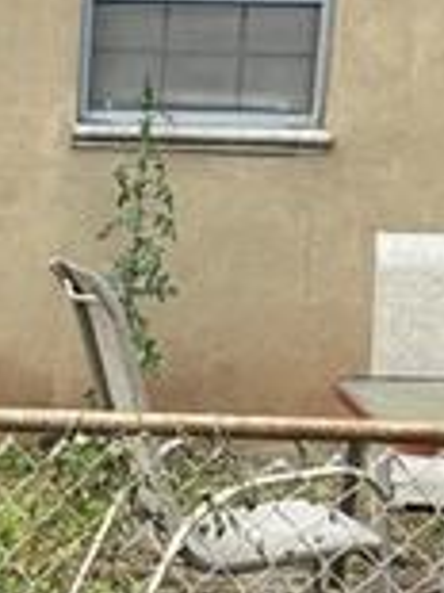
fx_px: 2038
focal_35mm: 119
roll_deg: -2.2
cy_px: 516
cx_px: -42
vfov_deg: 16.4
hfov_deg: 12.2
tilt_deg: -12.4
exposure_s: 1/1412
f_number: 1.78
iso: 80
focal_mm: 6.86
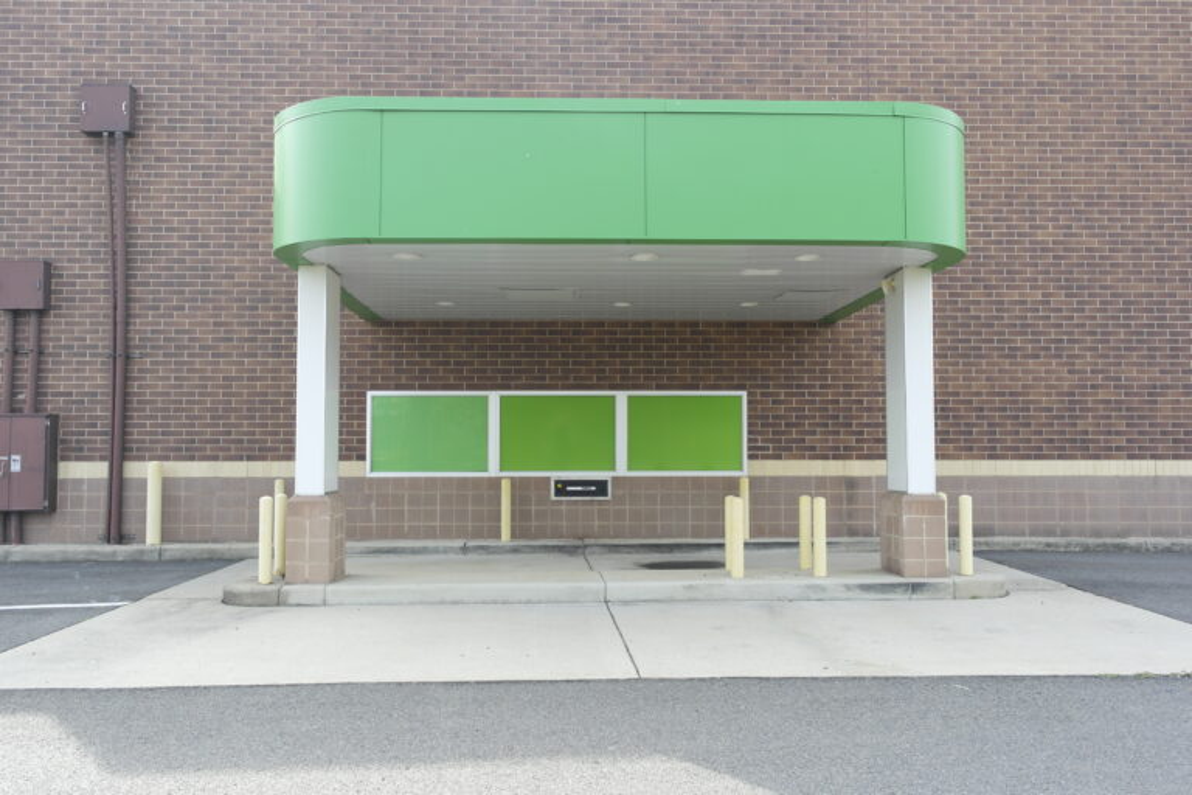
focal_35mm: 30
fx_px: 993
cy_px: 398
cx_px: 596
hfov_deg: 61.9
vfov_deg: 43.6
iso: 100
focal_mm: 20
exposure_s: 1/125
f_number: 4.5
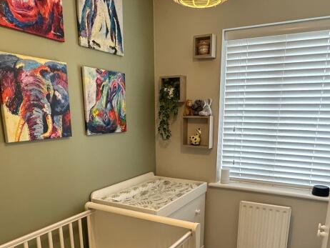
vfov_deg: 43.3
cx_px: 171
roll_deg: -0.1
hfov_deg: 58.3
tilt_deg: -16.6
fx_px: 296
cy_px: 199
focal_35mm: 31
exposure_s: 1/100
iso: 160
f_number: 2.2
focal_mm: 2.22
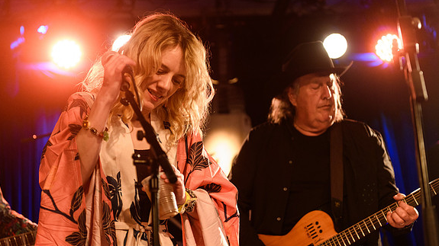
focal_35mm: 74
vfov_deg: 16.3
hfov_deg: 28.6
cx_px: 219
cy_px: 126
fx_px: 861
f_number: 3.2
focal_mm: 70
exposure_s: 1/125
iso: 2500
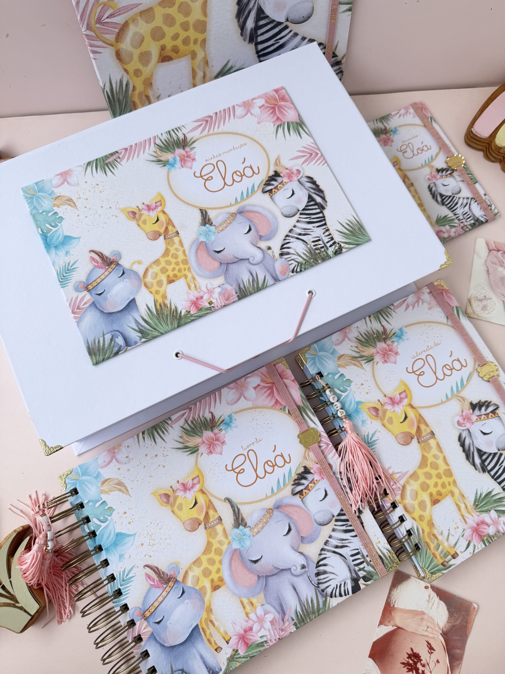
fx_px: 467
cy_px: 337
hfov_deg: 56.8
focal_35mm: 24
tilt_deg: -74.7
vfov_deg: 71.6
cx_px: 252
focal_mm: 6.76
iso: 80
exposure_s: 1/849
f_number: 1.78
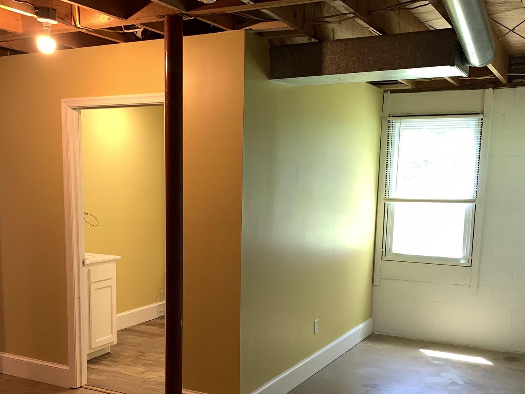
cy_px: 275
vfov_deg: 34.7
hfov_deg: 45.7
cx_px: 234
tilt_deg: -8.5
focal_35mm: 41
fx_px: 622
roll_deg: -0.9
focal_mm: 4.25
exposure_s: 1/60
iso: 125
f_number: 1.8
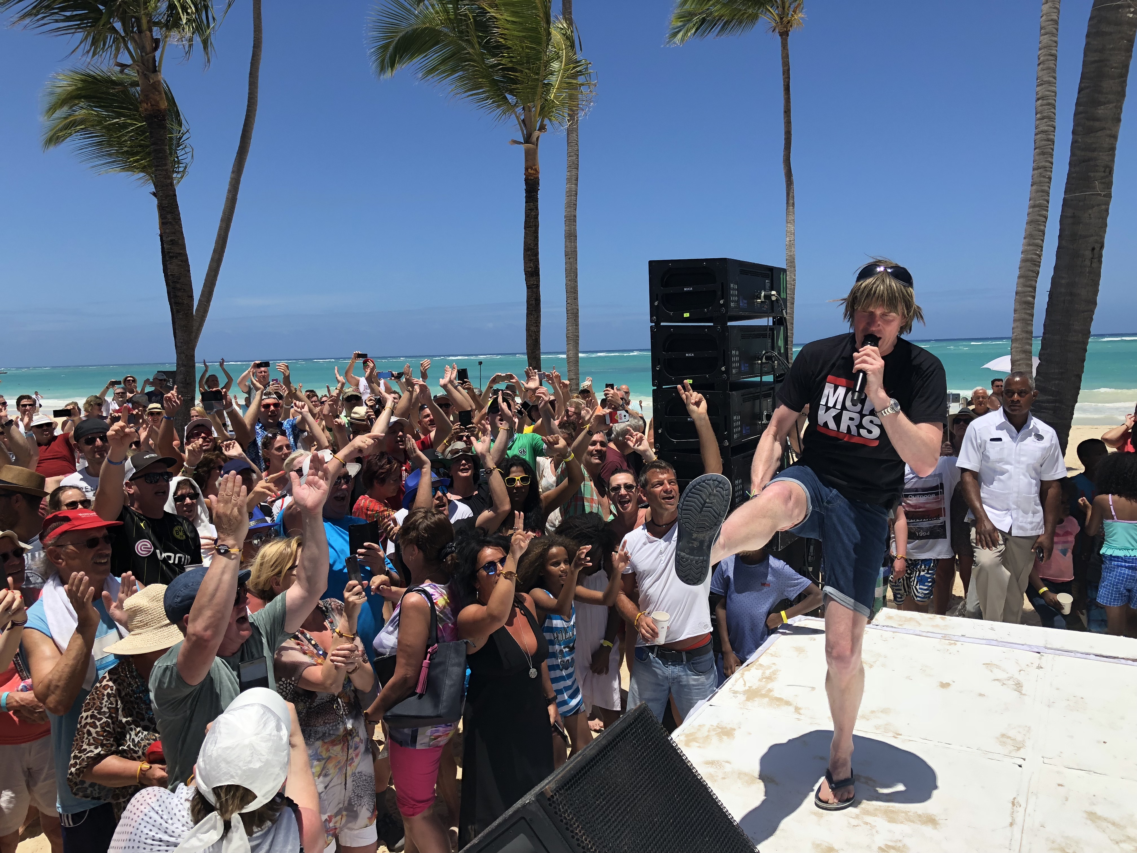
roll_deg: +1.4
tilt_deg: -3.4
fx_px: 920
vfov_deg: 49.7
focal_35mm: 28
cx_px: 568
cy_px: 426
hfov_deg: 63.4
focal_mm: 3.99
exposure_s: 1/2667
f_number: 1.8
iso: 20
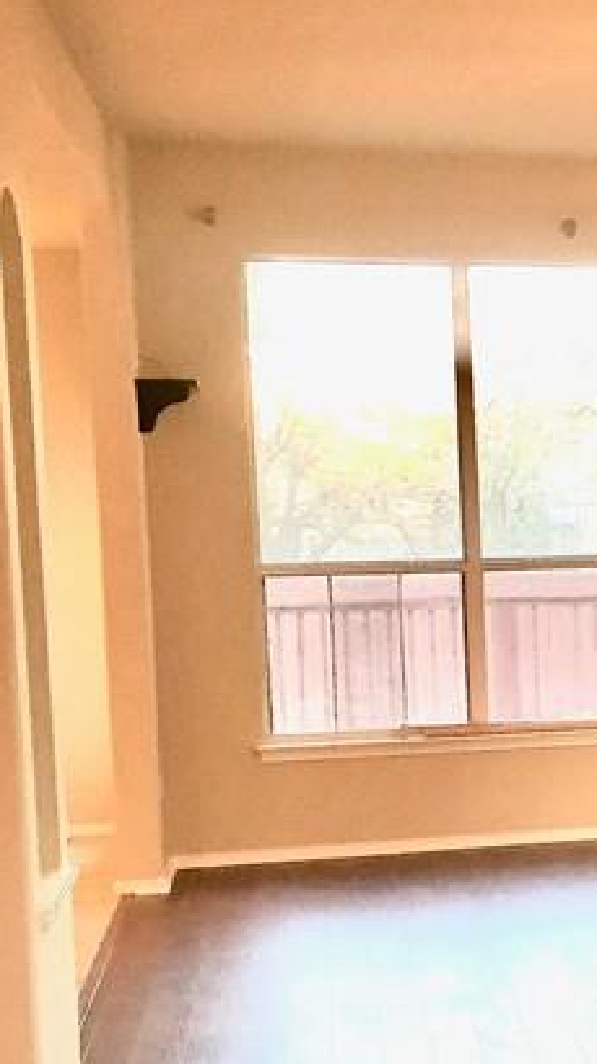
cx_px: 1176
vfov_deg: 26.7
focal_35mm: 79
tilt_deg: -5.0
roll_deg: +0.9
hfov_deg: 13.3
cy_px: 693
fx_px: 2228
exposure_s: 1/30
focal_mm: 4.15
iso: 64
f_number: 2.2
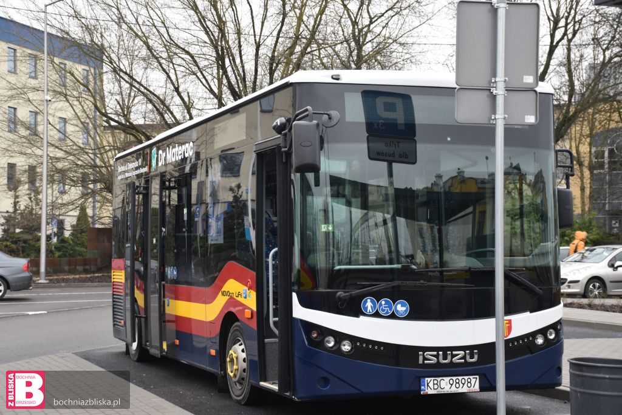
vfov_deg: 22.6
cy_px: 208
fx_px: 1037
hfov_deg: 33.4
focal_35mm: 60
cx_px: 311
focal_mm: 40
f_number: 4.5
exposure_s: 1/80
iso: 400
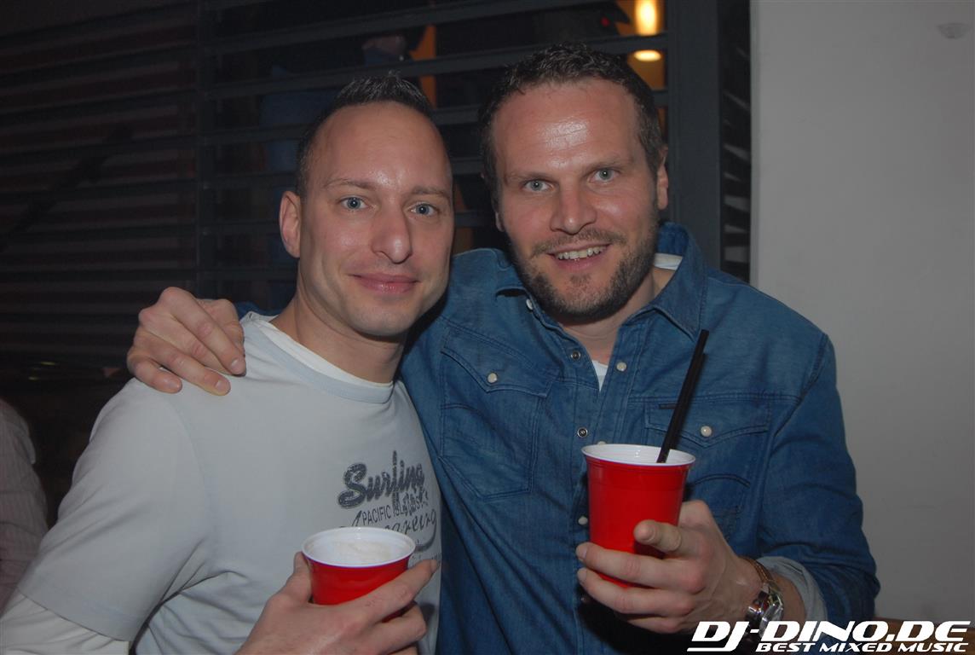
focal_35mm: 36
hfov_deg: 53.0
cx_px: 488
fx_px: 977
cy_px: 328
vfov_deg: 37.0
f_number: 5.6
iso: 400
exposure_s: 1/6
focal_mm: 24
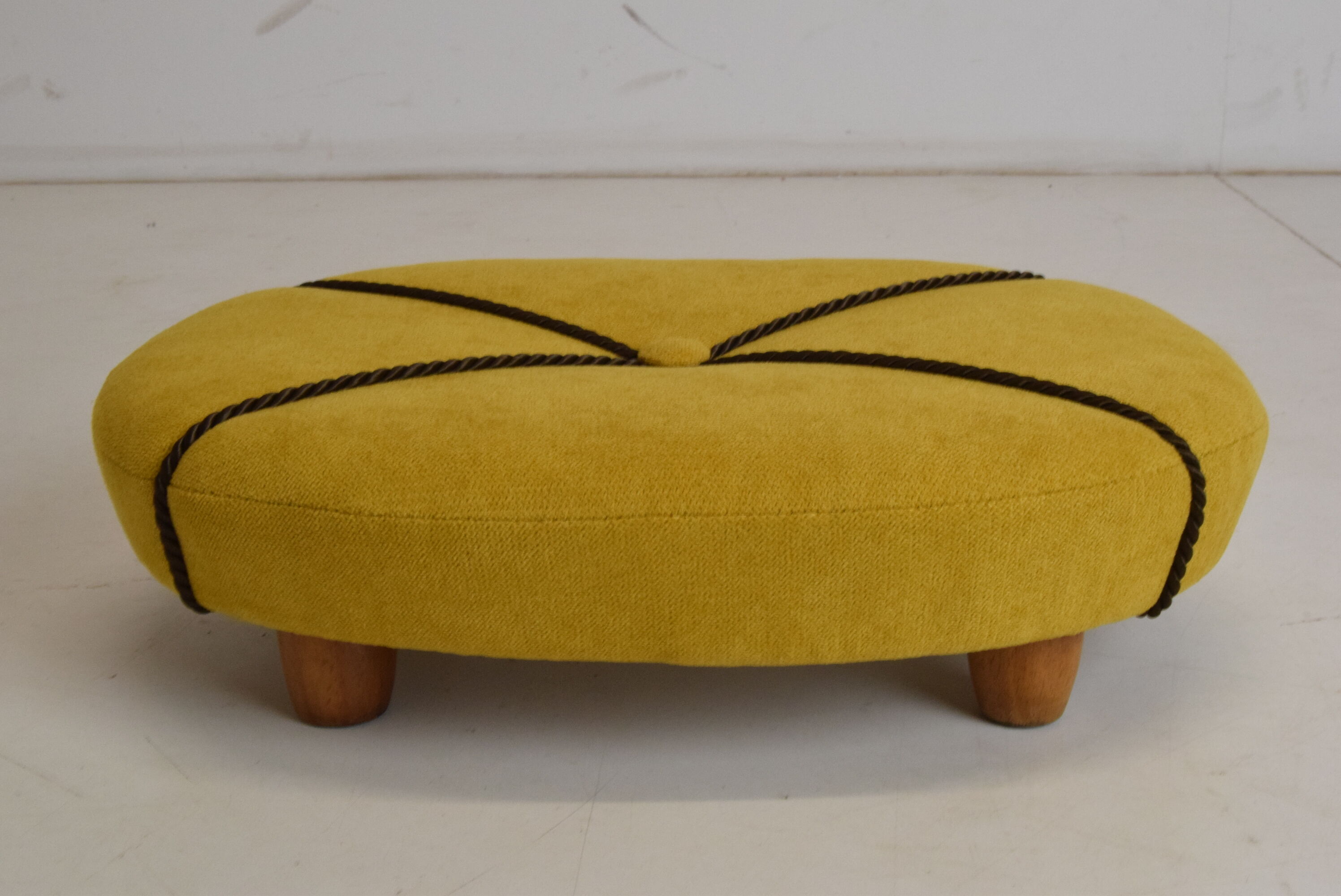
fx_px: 2125
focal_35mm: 57
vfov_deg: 23.8
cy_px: 448
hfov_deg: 35.0
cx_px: 670
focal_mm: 38
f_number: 22
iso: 1600
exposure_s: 1/40
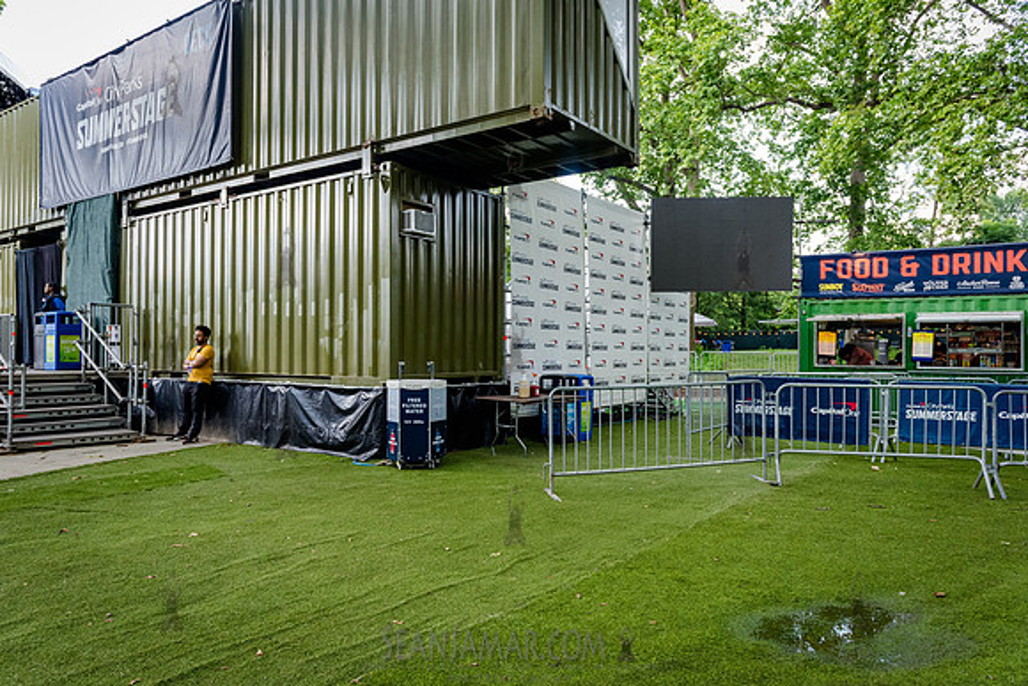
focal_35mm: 24
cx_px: 514
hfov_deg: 73.0
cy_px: 343
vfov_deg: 52.6
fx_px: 694
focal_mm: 24
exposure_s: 1/400
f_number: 4.5
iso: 2000
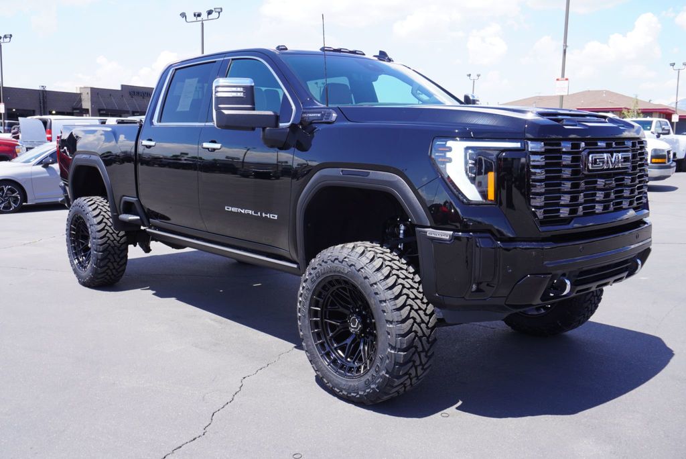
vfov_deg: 38.4
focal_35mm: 34
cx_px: 343
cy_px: 230
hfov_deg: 55.1
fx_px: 658
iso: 100
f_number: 8
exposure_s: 1/125
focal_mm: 23
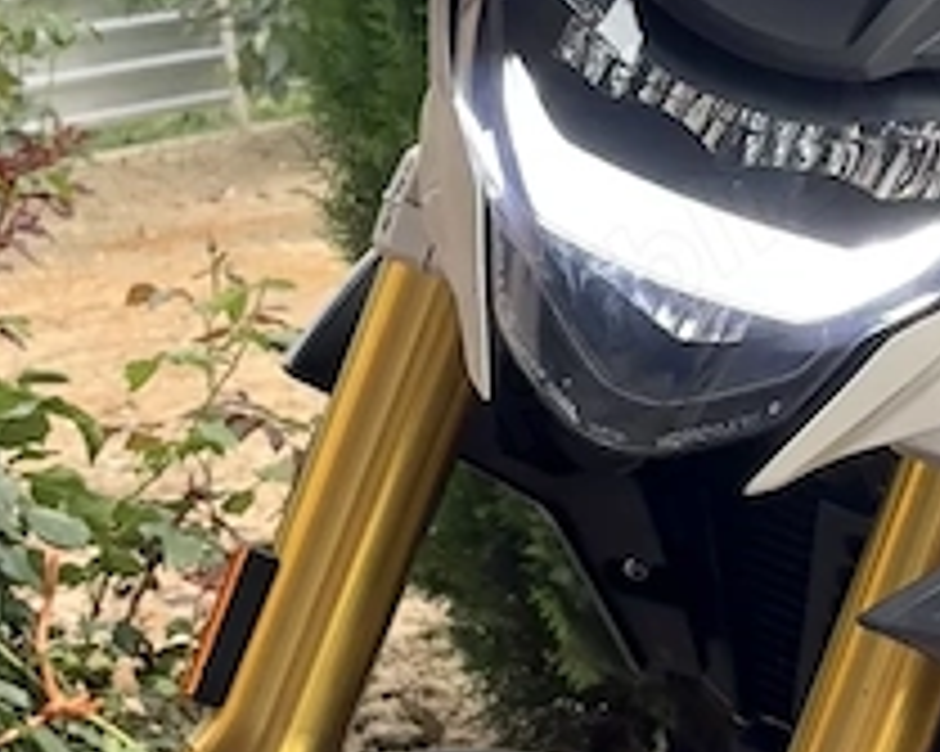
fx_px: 2697
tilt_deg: -8.2
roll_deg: +5.8
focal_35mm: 97
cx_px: 1075
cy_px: 351
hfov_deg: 18.9
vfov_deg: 15.9
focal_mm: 5.96
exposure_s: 1/629
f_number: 1.6
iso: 64
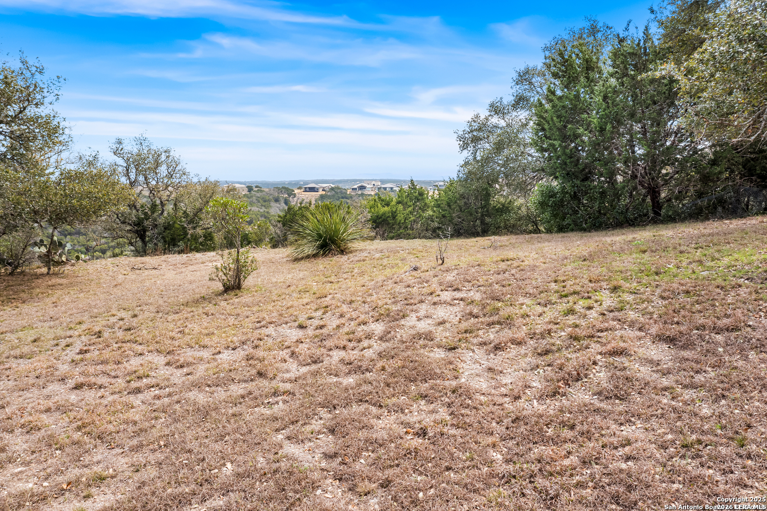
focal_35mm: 28
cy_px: 256
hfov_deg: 65.5
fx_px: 596
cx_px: 384
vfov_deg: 46.4
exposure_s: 1/120
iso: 100
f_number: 5.6
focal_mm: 10.26
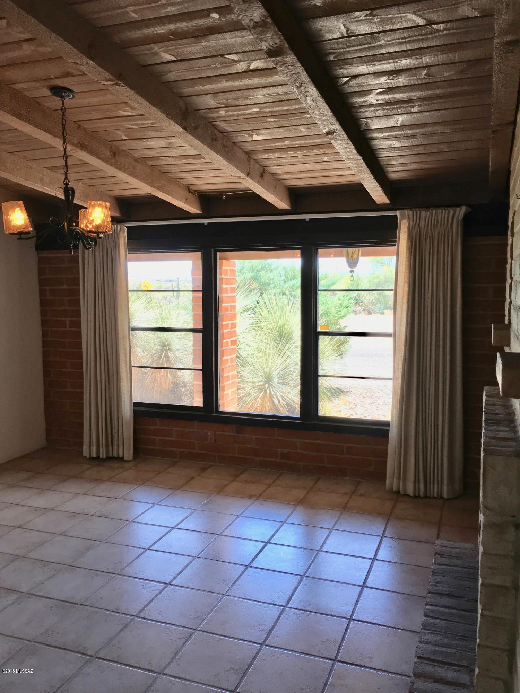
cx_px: 260
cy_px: 346
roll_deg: +1.3
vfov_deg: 61.7
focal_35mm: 29
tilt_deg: -6.8
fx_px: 581
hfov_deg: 48.2
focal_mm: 4.15
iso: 40
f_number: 2.2
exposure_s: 1/120
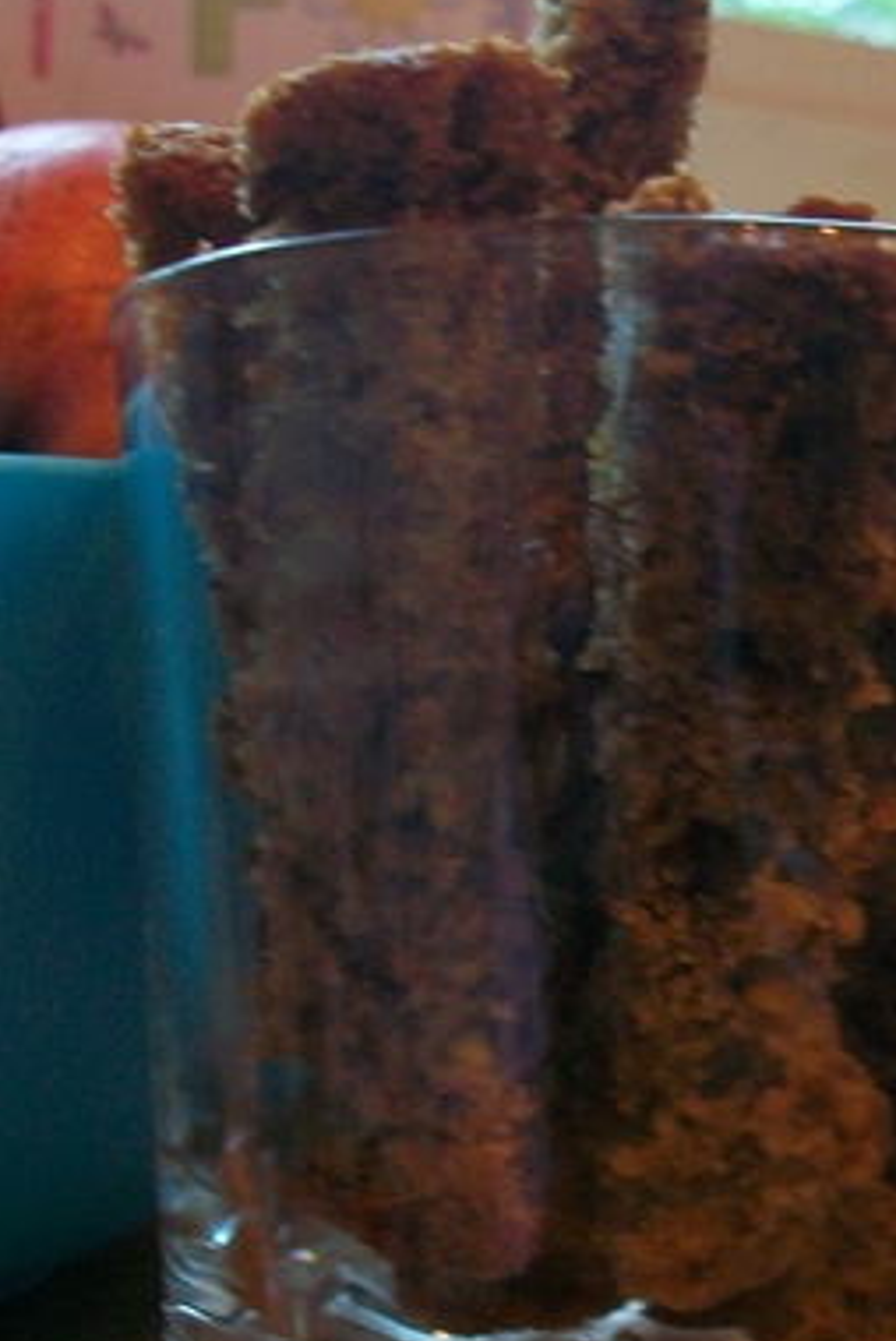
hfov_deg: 24.1
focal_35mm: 56
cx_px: 617
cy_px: 713
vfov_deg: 35.6
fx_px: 2087
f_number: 2.8
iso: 160
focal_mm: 5.7
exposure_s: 1/8
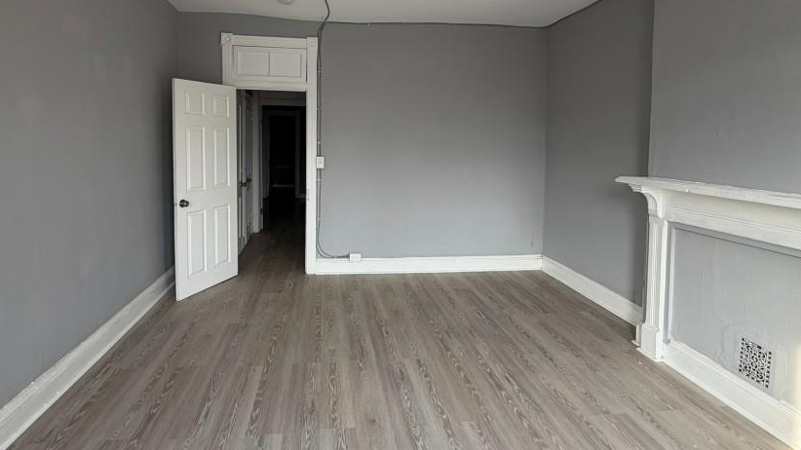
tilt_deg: -2.0
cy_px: 156
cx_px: 363
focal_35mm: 19
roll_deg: -1.0
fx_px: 403
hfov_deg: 89.3
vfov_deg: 57.2
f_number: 2.2
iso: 125
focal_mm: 2.22
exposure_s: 1/121
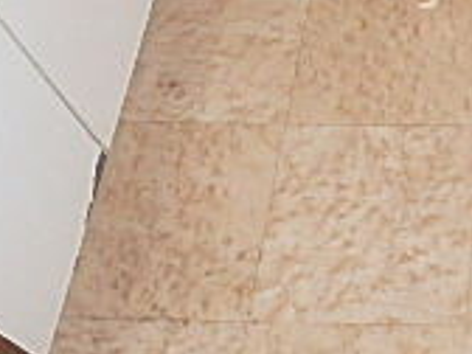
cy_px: -25
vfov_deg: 17.8
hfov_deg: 22.0
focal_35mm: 80
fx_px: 1091
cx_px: 610
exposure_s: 1/30
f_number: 3.5
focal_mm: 3.7
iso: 400
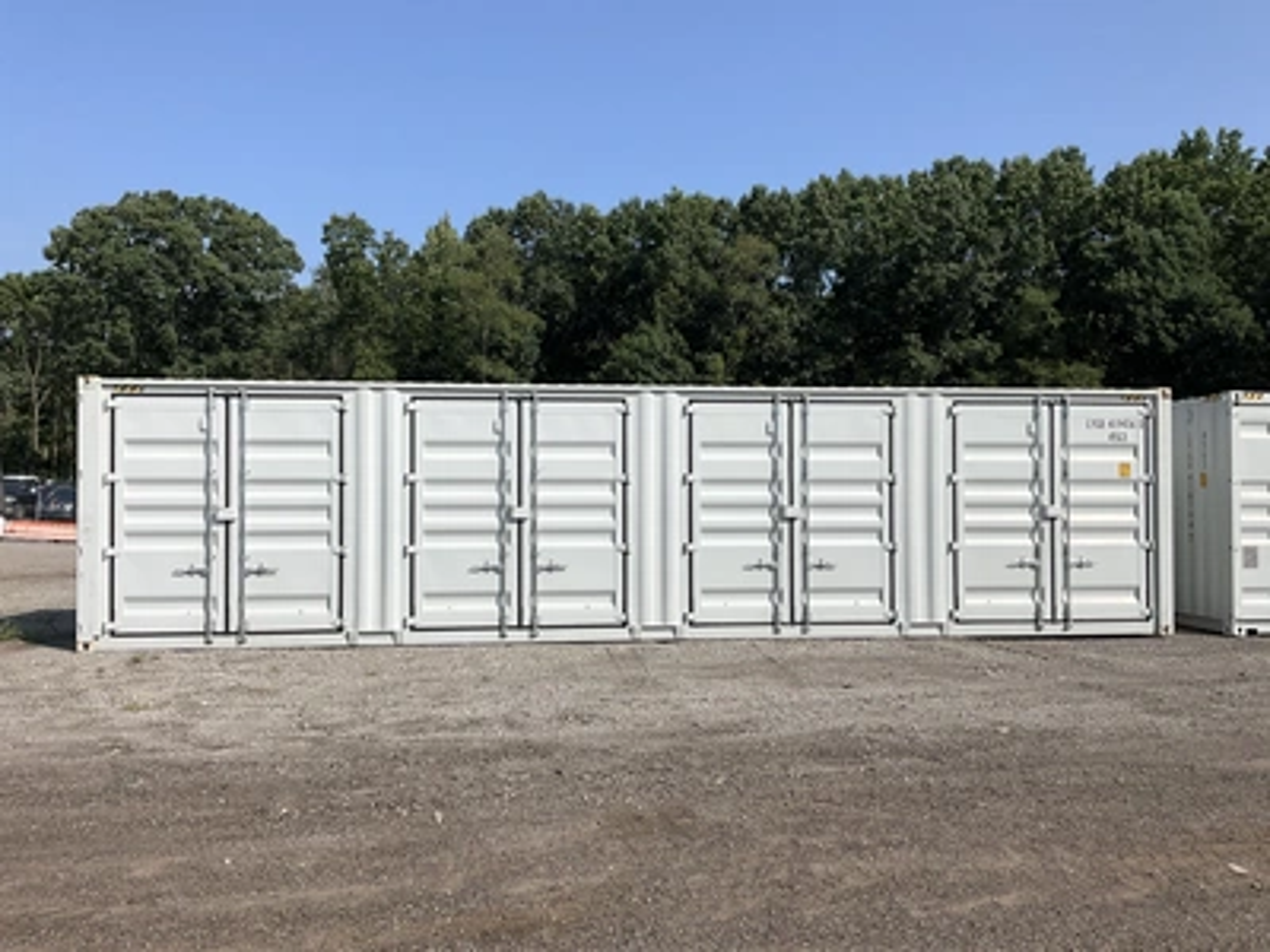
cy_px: 476
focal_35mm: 29
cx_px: 635
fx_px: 1064
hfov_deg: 61.7
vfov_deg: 48.2
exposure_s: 1/3322
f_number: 1.8
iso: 25
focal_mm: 3
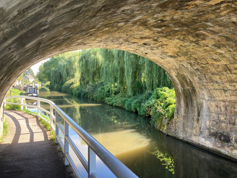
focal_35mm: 28
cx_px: 118
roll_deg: -1.2
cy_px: 89
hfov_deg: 63.4
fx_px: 192
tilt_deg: -1.4
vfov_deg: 49.7
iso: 25
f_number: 1.8
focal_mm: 3.99
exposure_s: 1/121
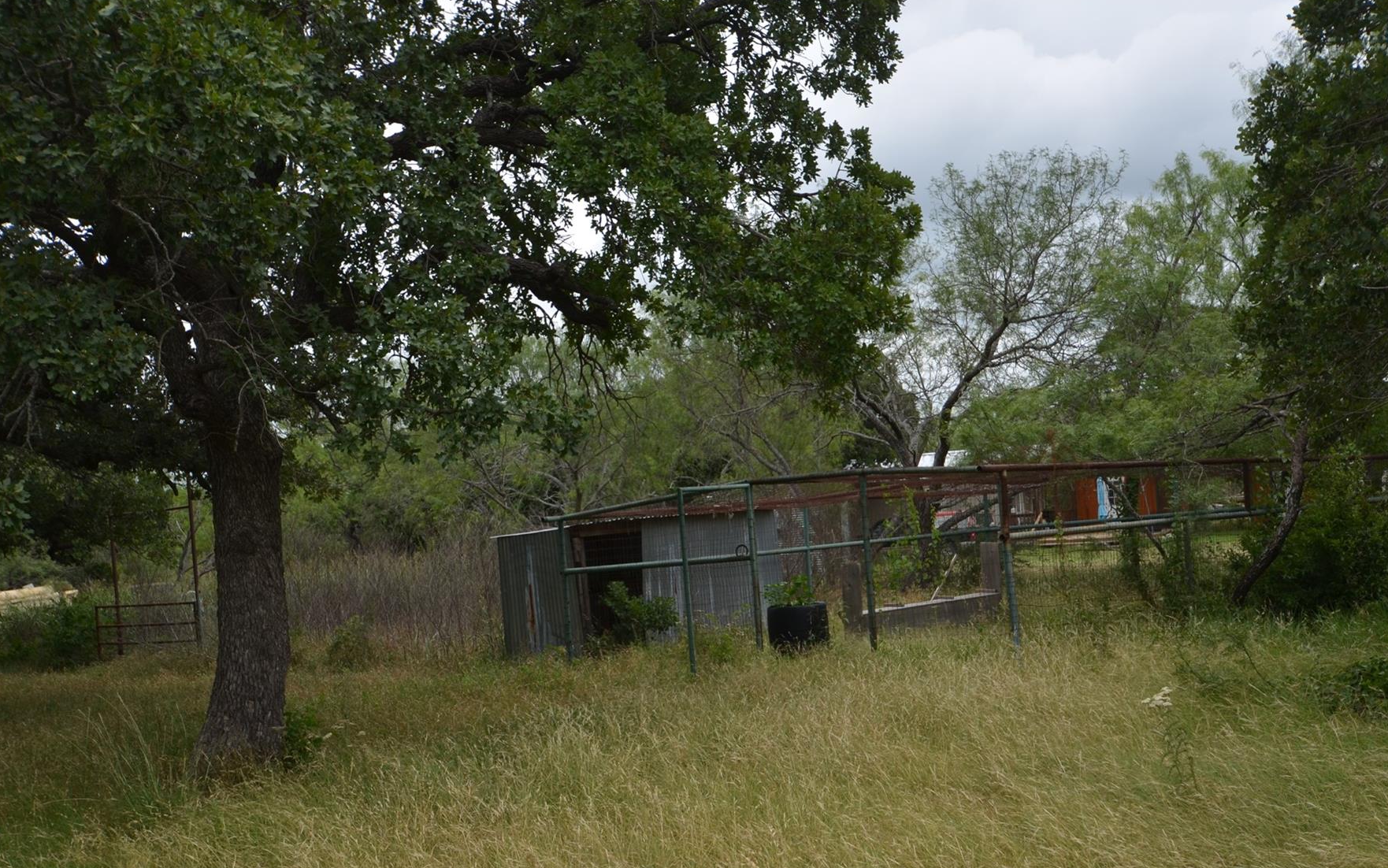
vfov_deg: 32.7
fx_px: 1476
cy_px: 526
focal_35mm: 39
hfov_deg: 50.4
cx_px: 715
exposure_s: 1/250
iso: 140
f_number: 8
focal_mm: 22
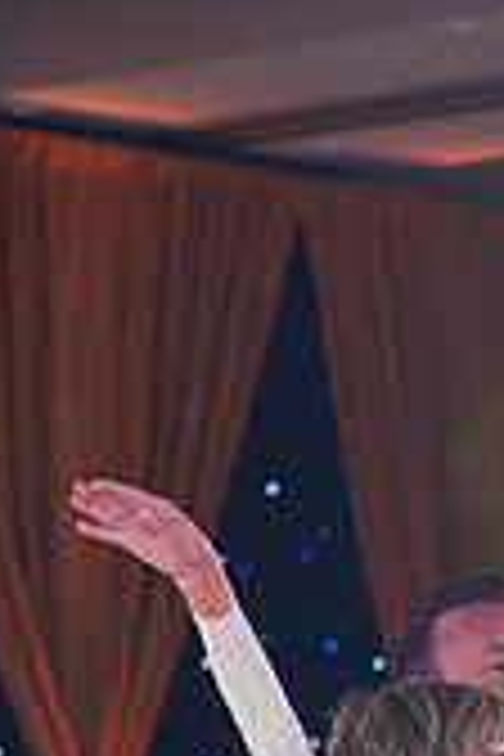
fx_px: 6174
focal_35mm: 294
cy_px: 1220
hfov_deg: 4.7
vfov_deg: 6.9
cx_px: 560
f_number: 4
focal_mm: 85
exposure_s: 1/400
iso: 1250
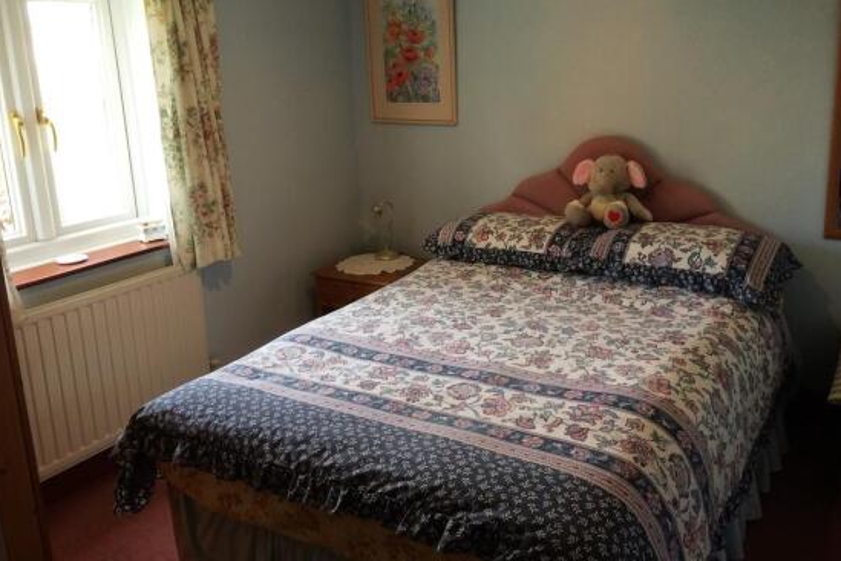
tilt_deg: -14.1
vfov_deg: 41.0
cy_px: 234
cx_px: 437
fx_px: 747
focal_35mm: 32
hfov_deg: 58.7
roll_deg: +0.3
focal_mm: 4.15
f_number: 2.2
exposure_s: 1/33
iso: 32
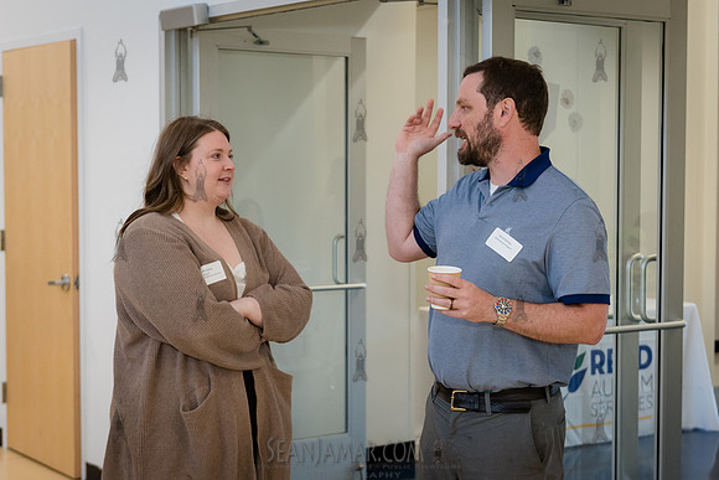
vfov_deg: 20.0
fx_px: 1362
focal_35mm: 68
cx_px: 360
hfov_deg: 29.6
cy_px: 240
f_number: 4.5
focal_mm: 60
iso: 2500
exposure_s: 1/250
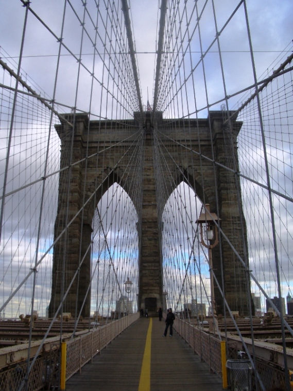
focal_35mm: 35
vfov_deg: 52.6
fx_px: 395
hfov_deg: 40.7
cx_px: 146
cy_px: 196
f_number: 4.3
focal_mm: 5.8
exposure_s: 1/250
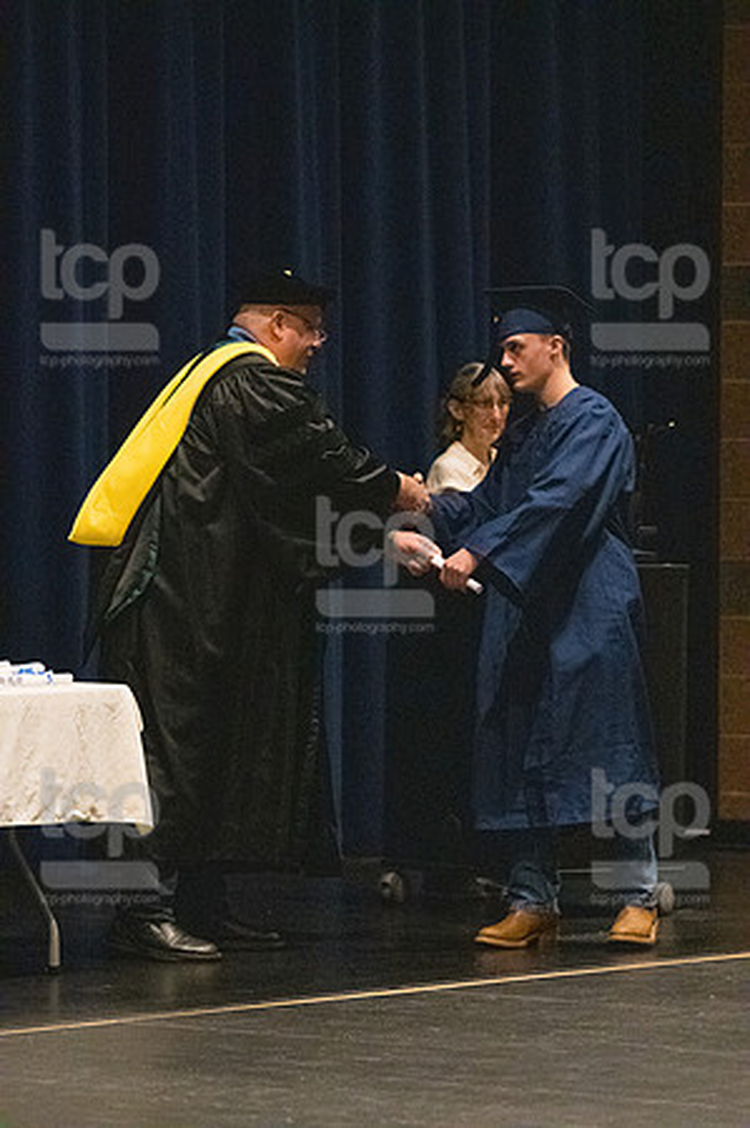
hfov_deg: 6.8
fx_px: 6327
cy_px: 564
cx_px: 375
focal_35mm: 202
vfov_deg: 10.2
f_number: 3.2
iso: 10000
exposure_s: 1/400
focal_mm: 135
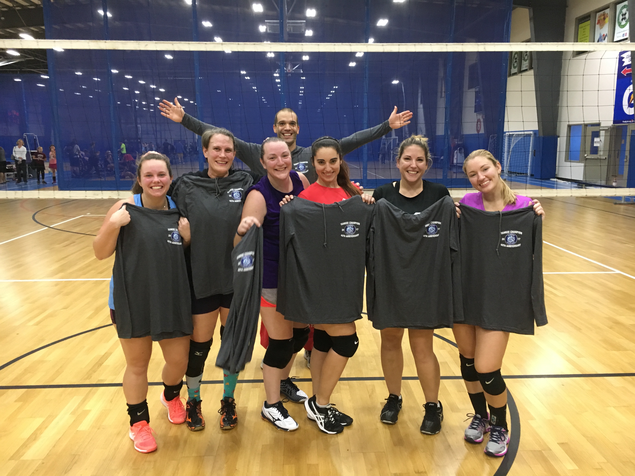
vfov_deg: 48.2
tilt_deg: -9.2
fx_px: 532
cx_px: 318
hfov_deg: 61.7
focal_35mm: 29
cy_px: 238
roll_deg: -0.2
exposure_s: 1/30
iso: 160
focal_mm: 4.15
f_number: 2.2
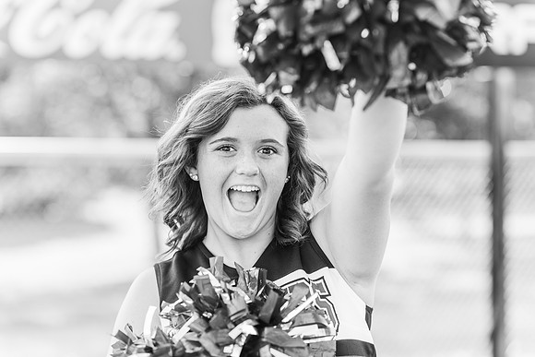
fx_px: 1263
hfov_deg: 23.9
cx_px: 268
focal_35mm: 85
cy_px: 178
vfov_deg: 16.1
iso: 200
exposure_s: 1/500
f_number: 2.8
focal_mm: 85
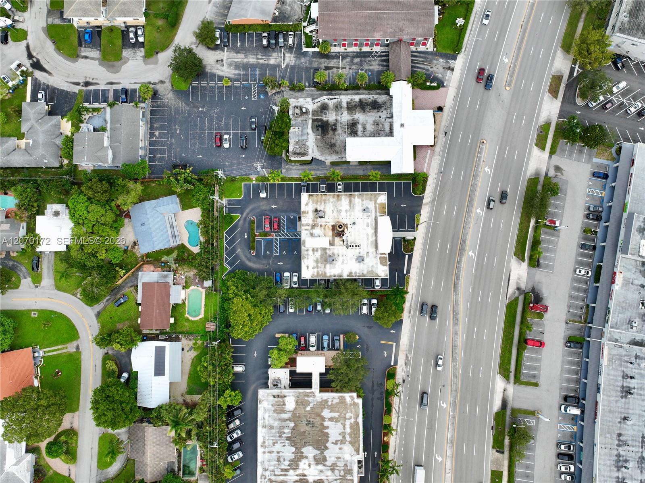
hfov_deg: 71.6
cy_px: 242
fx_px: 447
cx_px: 322
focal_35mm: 24
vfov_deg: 56.8
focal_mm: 12.29
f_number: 2.8
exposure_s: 1/500
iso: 100
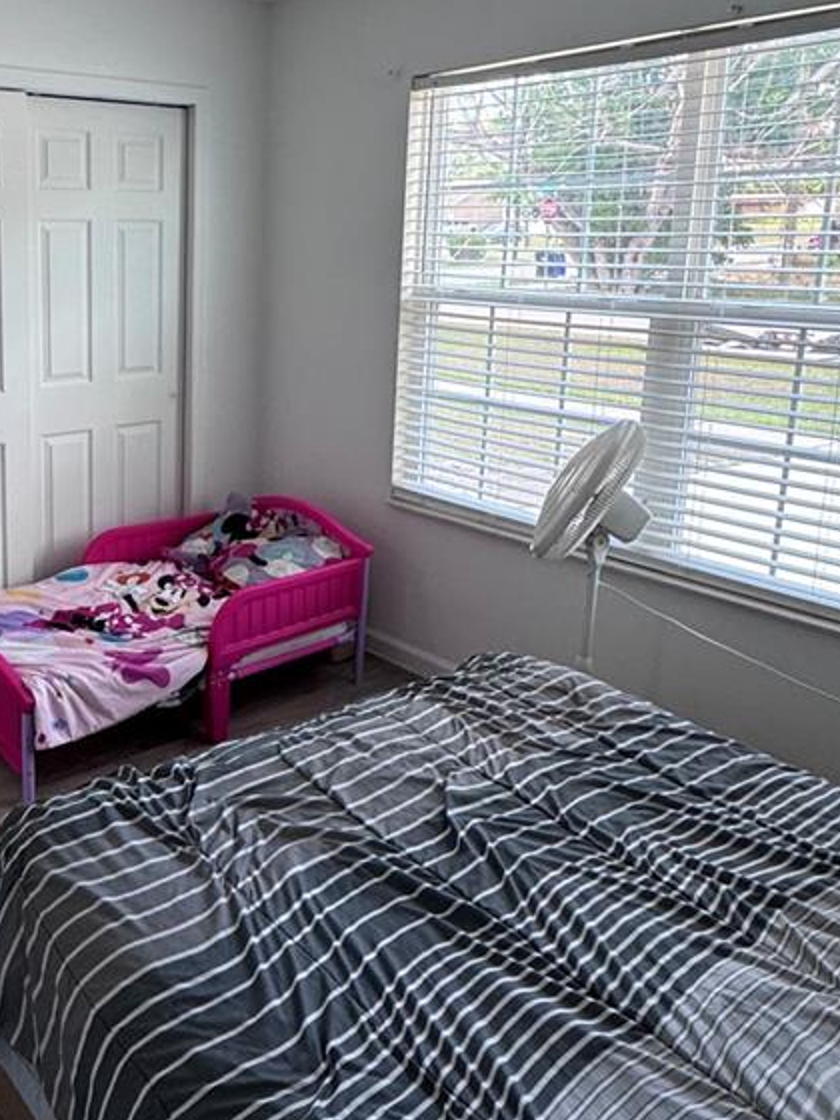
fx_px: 971
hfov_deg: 43.7
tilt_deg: -11.4
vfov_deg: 59.1
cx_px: 122
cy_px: 414
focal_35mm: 30
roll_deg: +0.2
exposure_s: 1/120
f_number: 2.2
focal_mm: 2.22
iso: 200
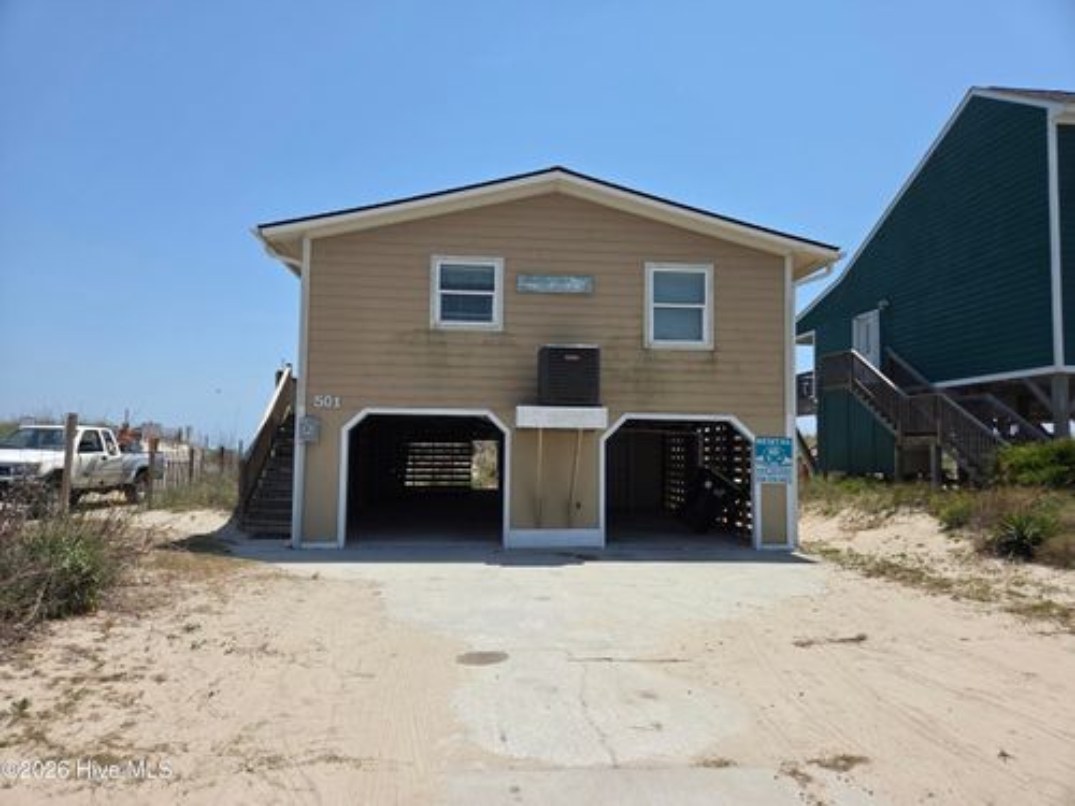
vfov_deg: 58.9
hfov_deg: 73.9
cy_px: 403
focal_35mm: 23
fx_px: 714
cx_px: 538
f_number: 1.8
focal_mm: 5.4
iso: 80
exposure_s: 1/7599
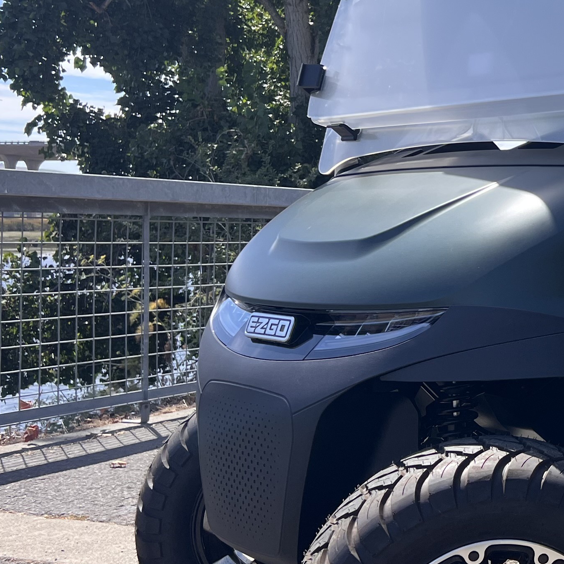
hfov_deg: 23.1
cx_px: 692
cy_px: 228
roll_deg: -1.6
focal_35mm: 68
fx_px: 1253
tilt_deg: -1.0
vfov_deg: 25.3
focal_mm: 5.7
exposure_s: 1/1779
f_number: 1.5
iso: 50
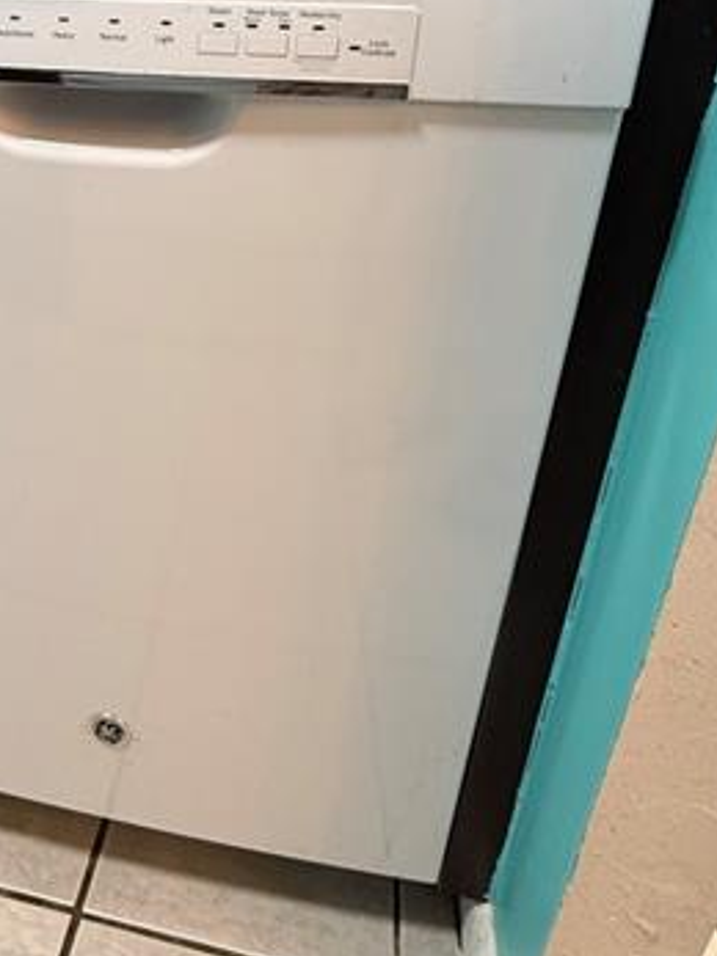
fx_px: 857
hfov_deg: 43.7
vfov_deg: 57.2
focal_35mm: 31
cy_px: 325
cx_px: 165
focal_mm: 2.22
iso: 250
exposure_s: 1/60
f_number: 2.2
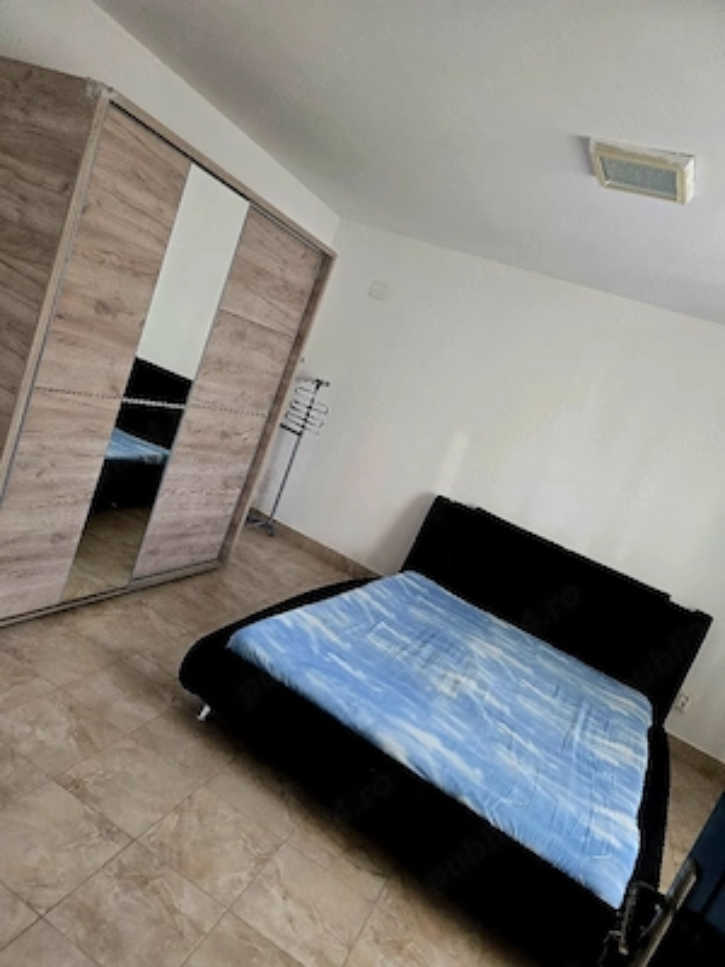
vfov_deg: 73.9
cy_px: 484
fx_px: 642
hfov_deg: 58.9
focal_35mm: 23
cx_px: 362
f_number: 1.7
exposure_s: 1/101
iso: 400
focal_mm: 6.3
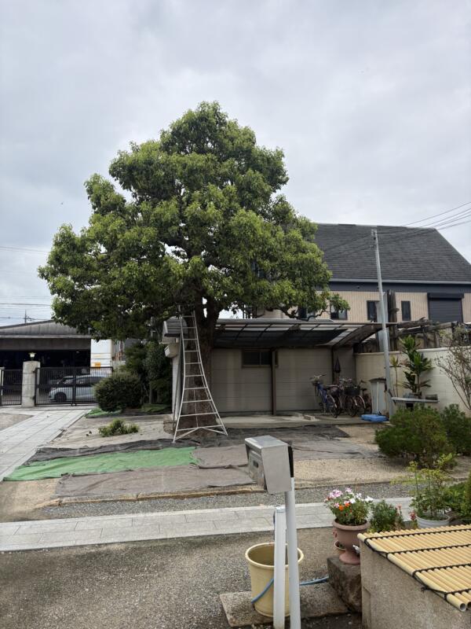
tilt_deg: +6.8
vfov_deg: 67.3
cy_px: 314
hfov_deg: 53.1
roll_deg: +0.0
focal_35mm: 26
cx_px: 236
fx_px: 472
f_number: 1.6
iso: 50
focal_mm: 5.96
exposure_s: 1/2538
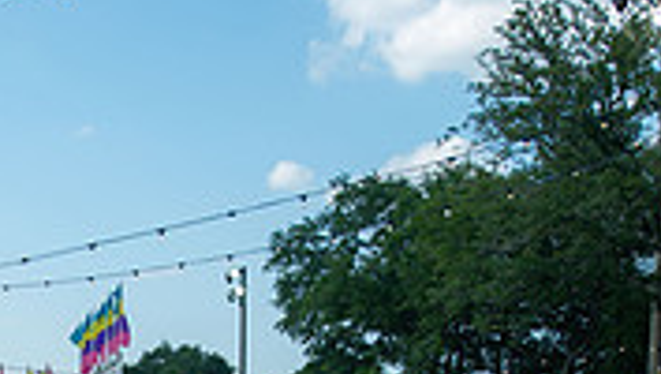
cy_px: 673
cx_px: 30
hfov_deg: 23.1
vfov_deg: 12.5
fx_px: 1562
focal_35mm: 89
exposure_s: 1/250
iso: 100
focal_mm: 26
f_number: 4.5
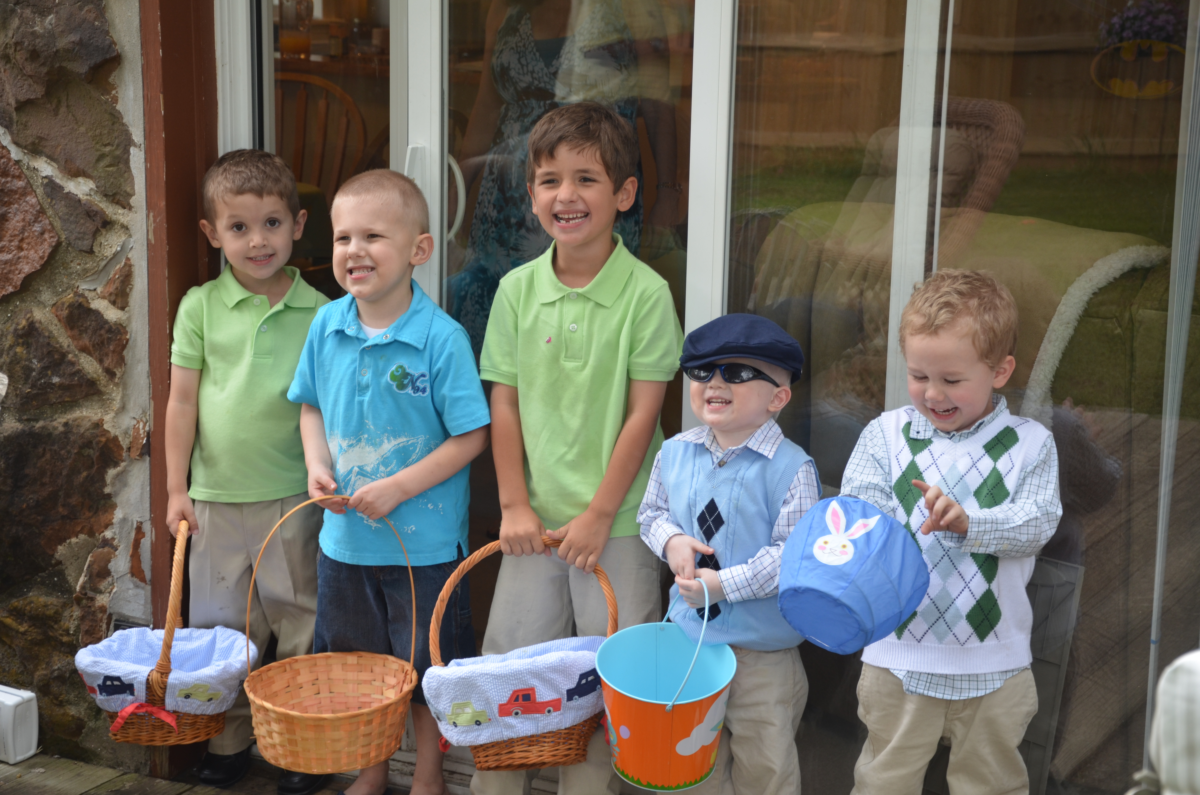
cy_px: 398
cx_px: 600
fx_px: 2395
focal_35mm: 72
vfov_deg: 18.8
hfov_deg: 28.1
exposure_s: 1/125
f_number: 5.6
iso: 220
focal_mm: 48
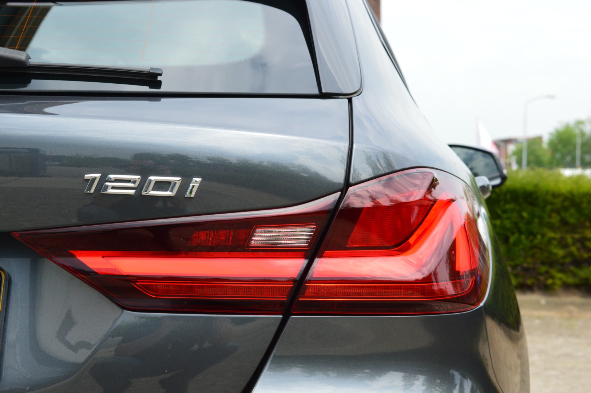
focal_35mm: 72
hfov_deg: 28.1
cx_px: 296
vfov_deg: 18.9
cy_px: 196
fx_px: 1181
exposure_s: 1/500
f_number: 11
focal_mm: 48
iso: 800
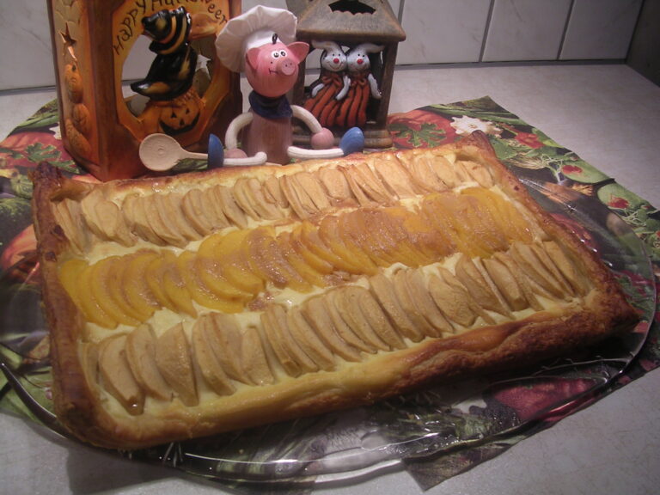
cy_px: 248
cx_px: 330
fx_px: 725
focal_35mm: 38
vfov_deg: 37.7
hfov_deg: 49.0
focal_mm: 5.8
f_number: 2.8
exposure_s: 1/37.2
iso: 100
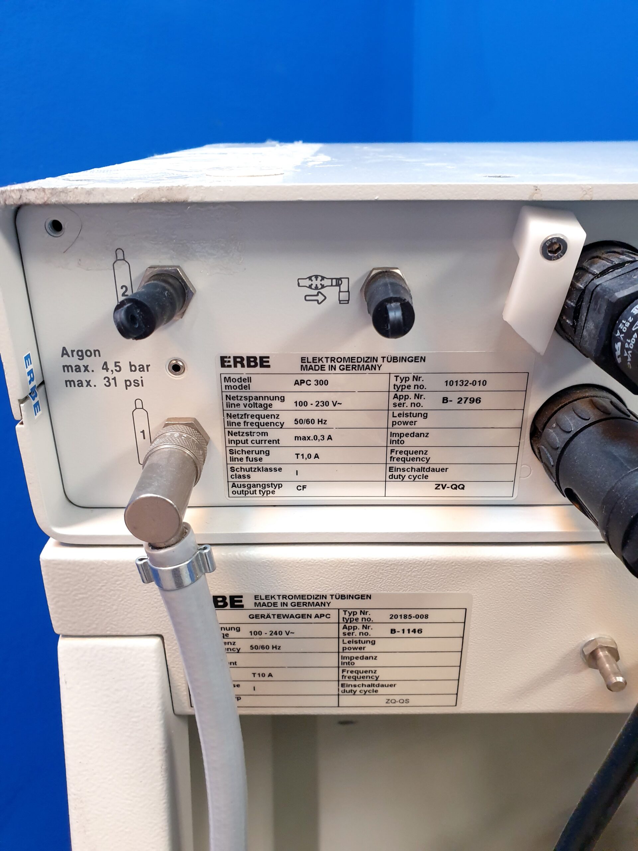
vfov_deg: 67.3
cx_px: 319
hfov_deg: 53.1
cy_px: 426
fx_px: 639
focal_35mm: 26
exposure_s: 1/33
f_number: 2.4
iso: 320
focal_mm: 4.3
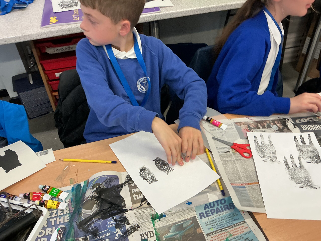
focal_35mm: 29
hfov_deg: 61.7
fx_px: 269
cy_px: 120
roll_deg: +4.7
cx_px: 160
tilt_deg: -41.5
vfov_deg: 48.2
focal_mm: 3
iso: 100
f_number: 1.8
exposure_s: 1/60
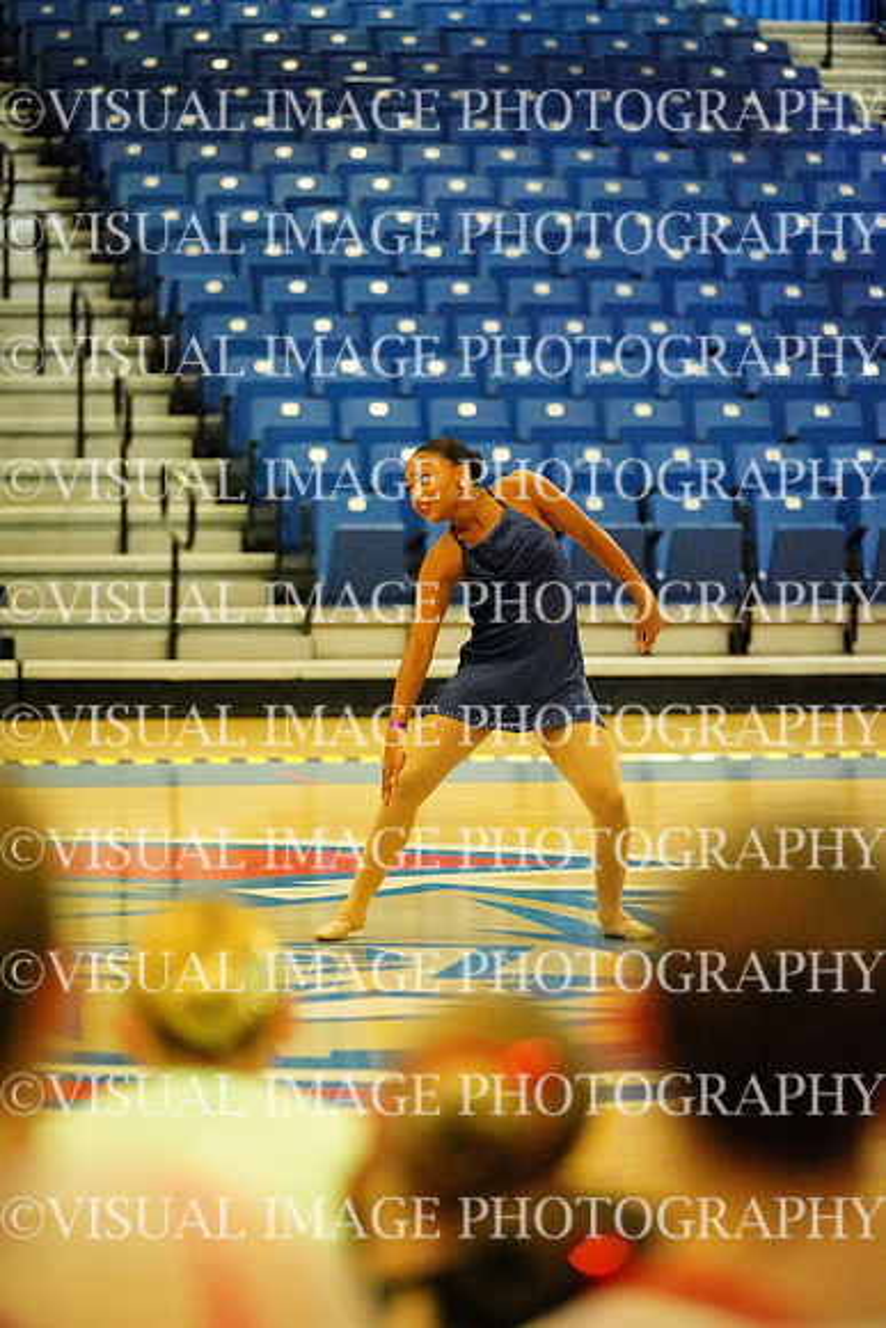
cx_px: 443
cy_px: 664
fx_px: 5534
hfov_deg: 9.2
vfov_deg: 13.7
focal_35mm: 150
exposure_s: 1/1600
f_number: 2.8
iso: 25600
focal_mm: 150
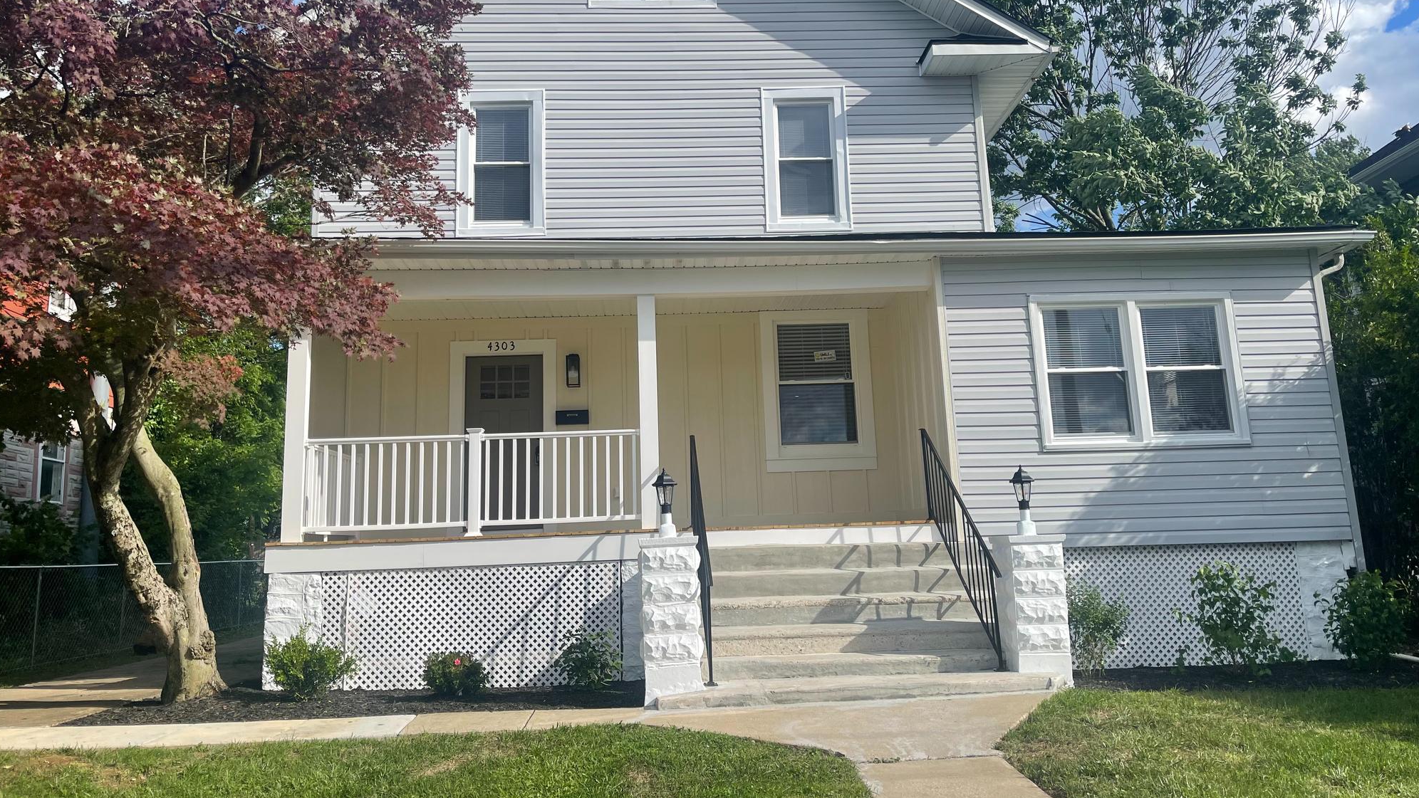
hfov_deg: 67.9
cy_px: 339
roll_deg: +1.4
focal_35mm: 28
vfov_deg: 41.4
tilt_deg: +11.1
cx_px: 724
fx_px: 1054
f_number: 1.6
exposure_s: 1/2924
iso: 32
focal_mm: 5.1
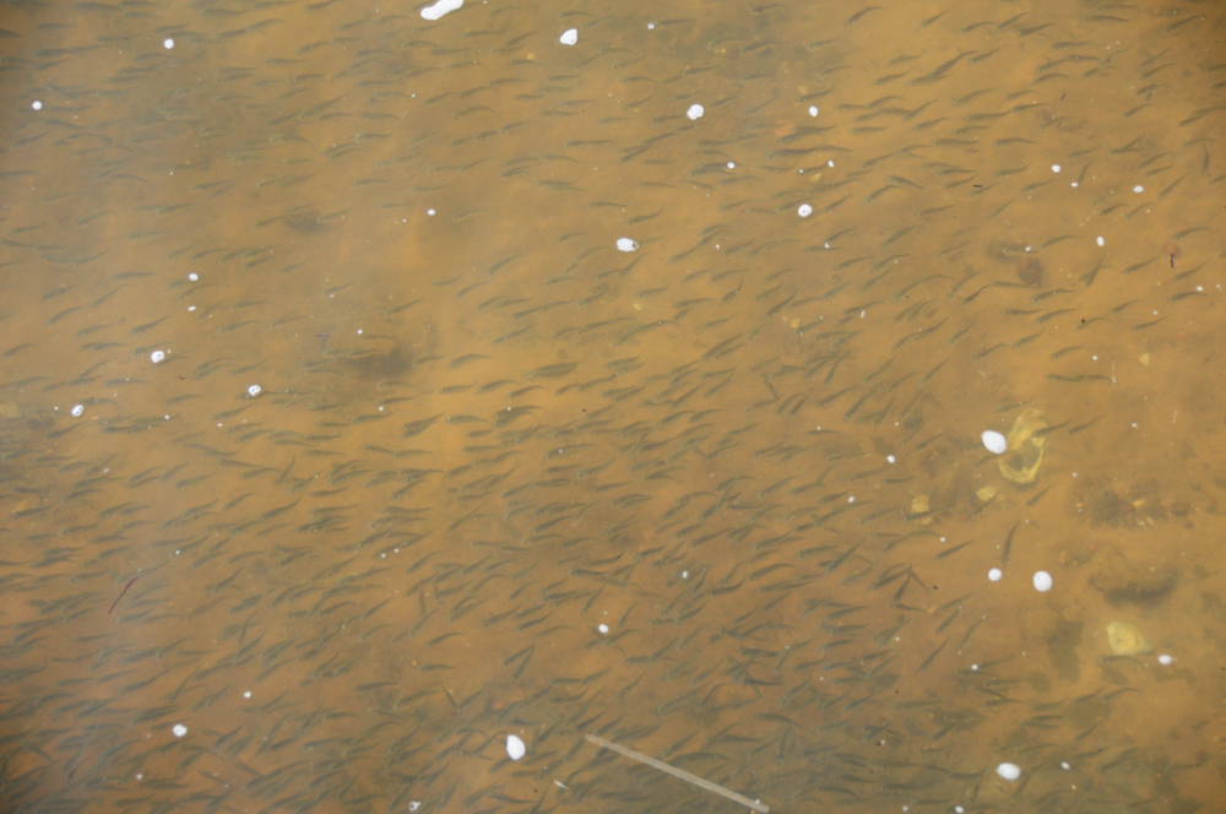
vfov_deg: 13.0
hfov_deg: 19.5
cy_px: 407
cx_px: 613
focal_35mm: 105
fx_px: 3571
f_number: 5.6
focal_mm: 70
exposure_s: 1/640
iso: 500
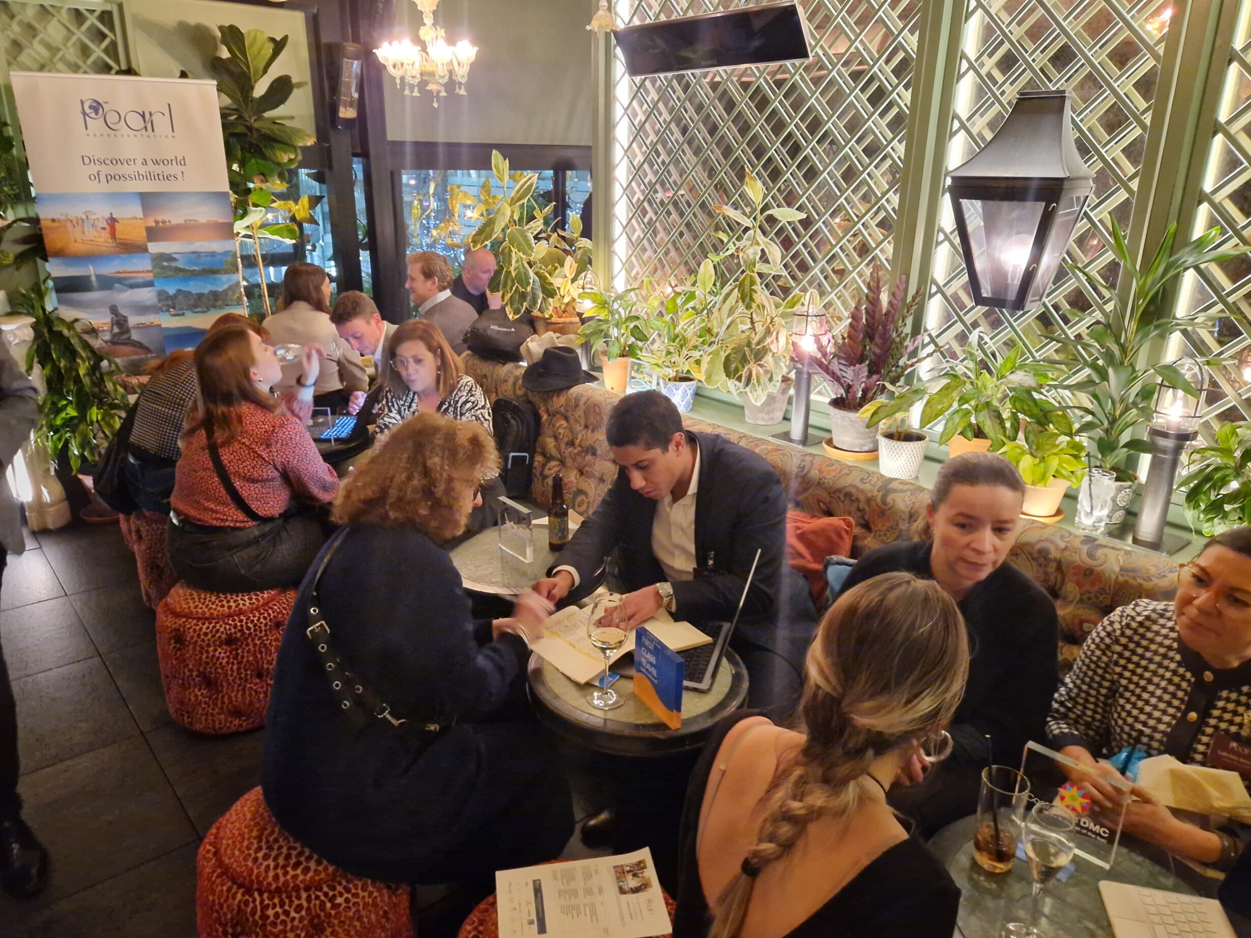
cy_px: 467
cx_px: 607
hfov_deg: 71.6
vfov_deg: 56.8
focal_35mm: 24
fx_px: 867
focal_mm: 5.4
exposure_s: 1/17
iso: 1600
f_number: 1.8
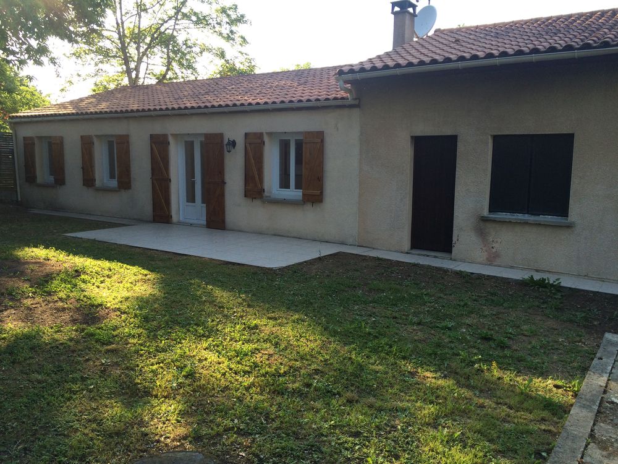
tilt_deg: -7.4
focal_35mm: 29
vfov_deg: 48.2
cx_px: 309
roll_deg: -0.9
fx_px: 518
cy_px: 232
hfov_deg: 61.7
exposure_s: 1/308
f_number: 2.2
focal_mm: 4.15
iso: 32
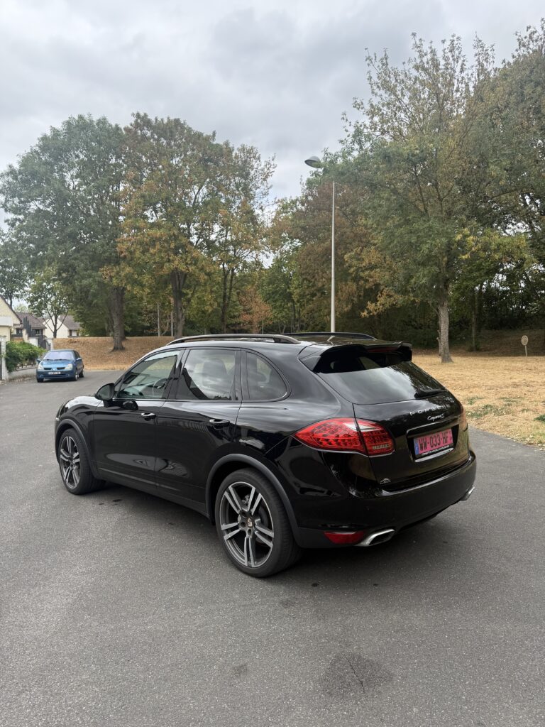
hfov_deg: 56.8
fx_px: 504
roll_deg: -0.6
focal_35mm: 24
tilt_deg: -1.4
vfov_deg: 71.6
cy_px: 364
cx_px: 272
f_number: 1.78
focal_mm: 6.76
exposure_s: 1/1901
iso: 100
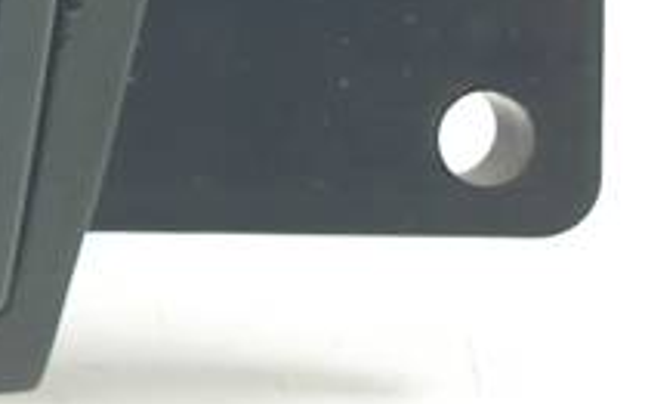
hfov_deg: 8.7
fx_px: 3343
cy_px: -429
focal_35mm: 190
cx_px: -1404
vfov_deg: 6.7
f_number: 2.4
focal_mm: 4.3
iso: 64
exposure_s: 1/100
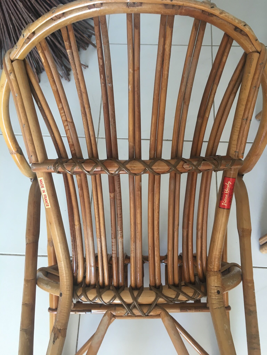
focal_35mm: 29
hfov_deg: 48.2
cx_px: 134
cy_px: 178
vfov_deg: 61.7
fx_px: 298
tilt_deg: -71.2
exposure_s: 1/33
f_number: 2.2
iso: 80
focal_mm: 4.15
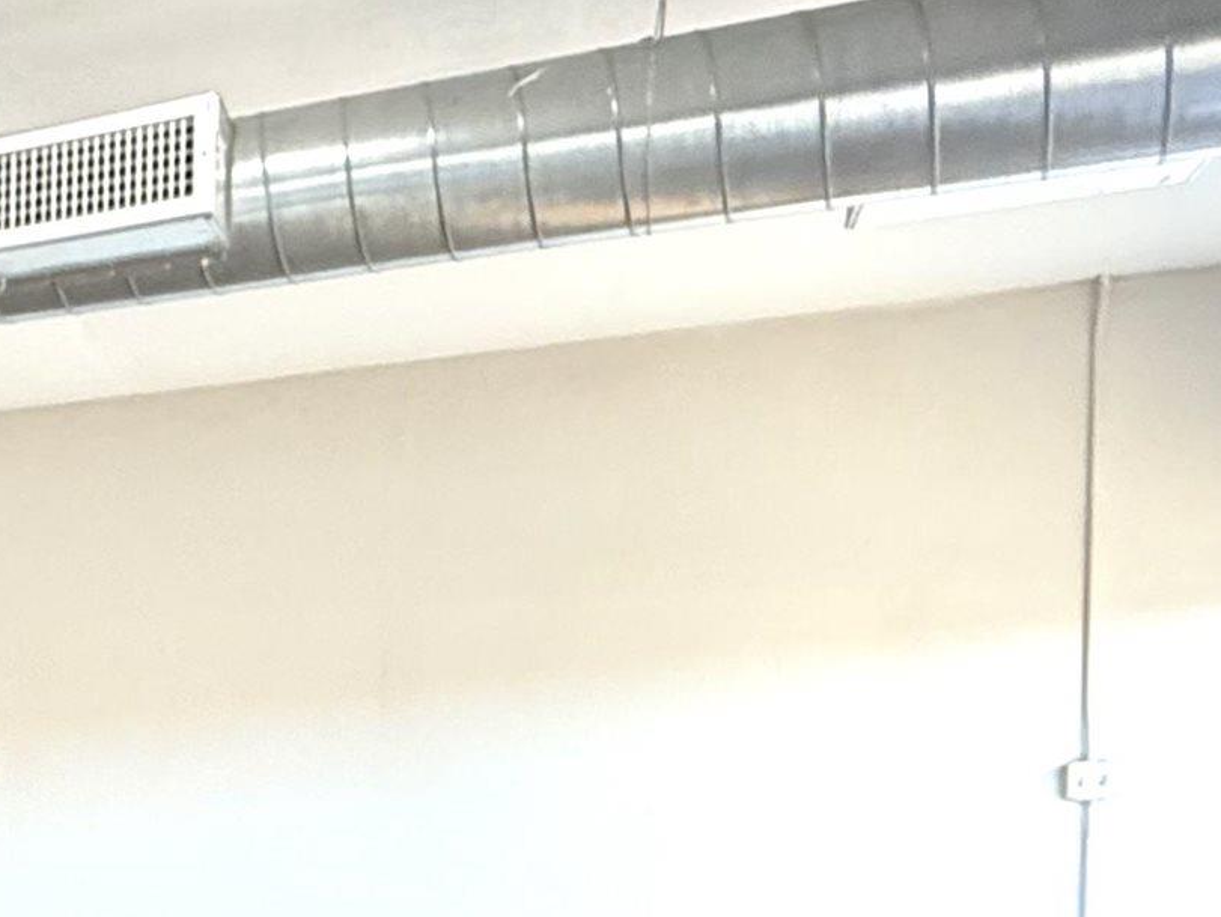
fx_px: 1870
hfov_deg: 23.9
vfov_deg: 26.3
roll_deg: -0.5
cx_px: -815
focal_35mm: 53
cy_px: 885
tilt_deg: -1.8
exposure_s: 1/84
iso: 320
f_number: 2.2
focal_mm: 2.22
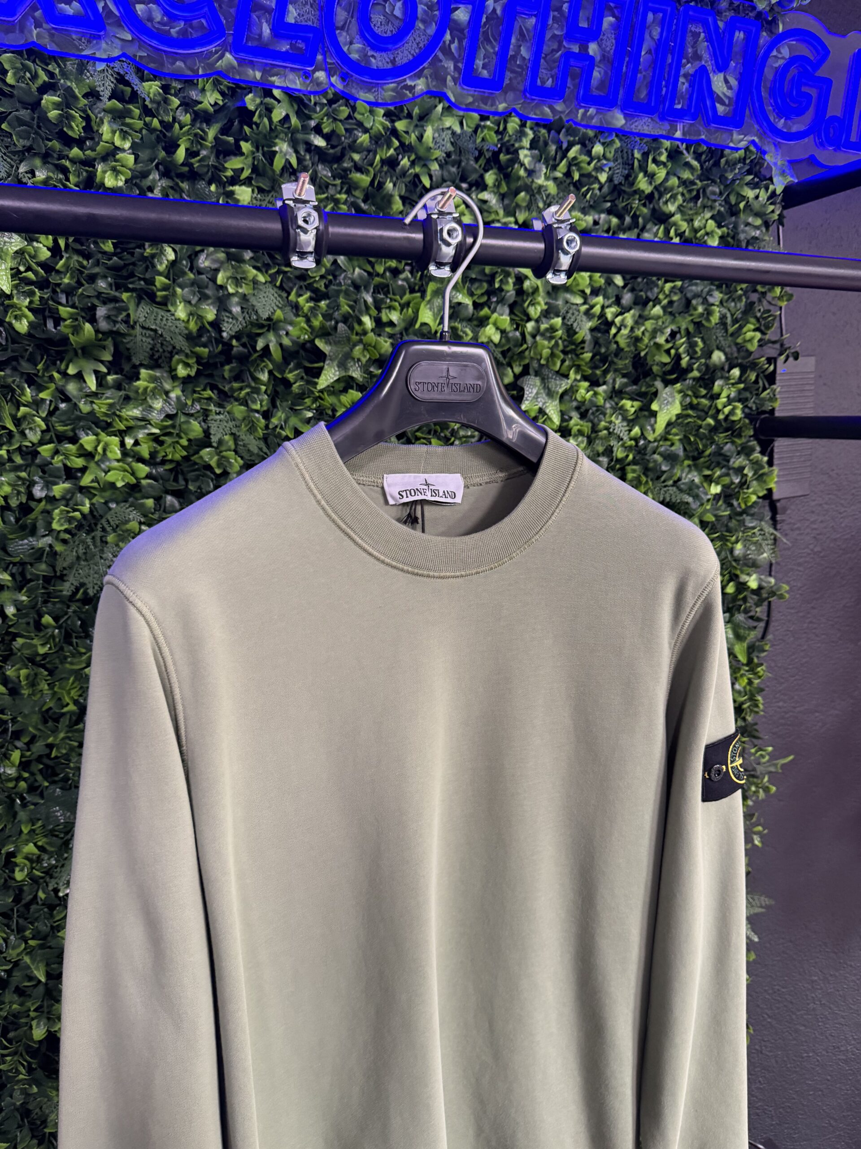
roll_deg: -1.0
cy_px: 574
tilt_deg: -8.5
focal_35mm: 24
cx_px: 430
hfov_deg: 56.8
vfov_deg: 71.6
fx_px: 796
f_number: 1.78
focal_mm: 6.76
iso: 500
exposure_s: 1/51
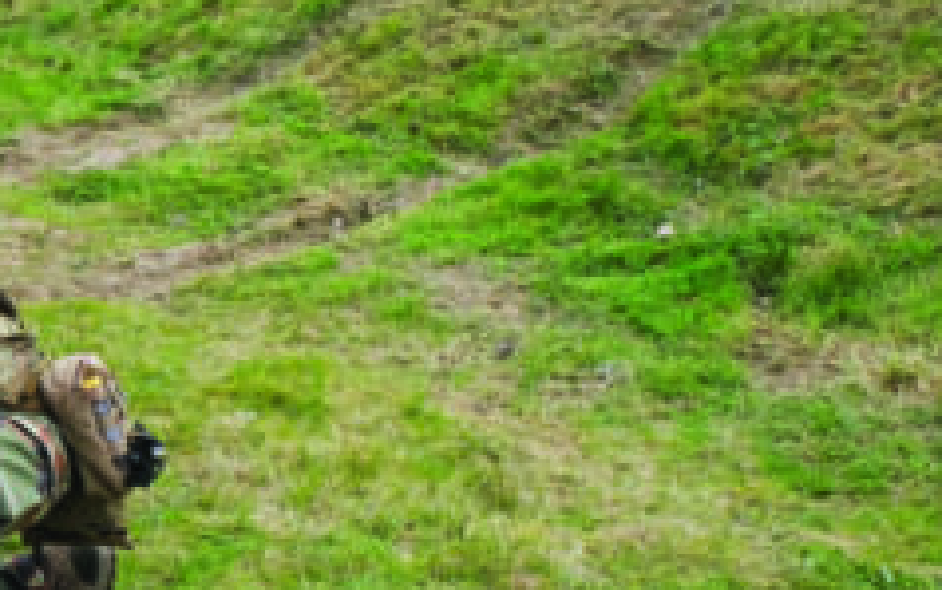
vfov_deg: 16.5
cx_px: -241
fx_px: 2029
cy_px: 392
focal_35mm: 79
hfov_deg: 23.5
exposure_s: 1/250
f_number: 13
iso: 500
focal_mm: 16
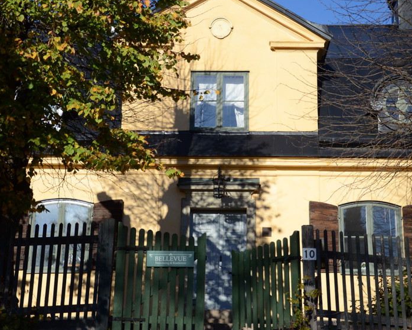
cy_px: 151
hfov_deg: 28.0
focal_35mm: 68
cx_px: 223
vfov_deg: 22.6
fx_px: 825
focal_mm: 35
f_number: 4.5
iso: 800
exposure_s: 1/5000
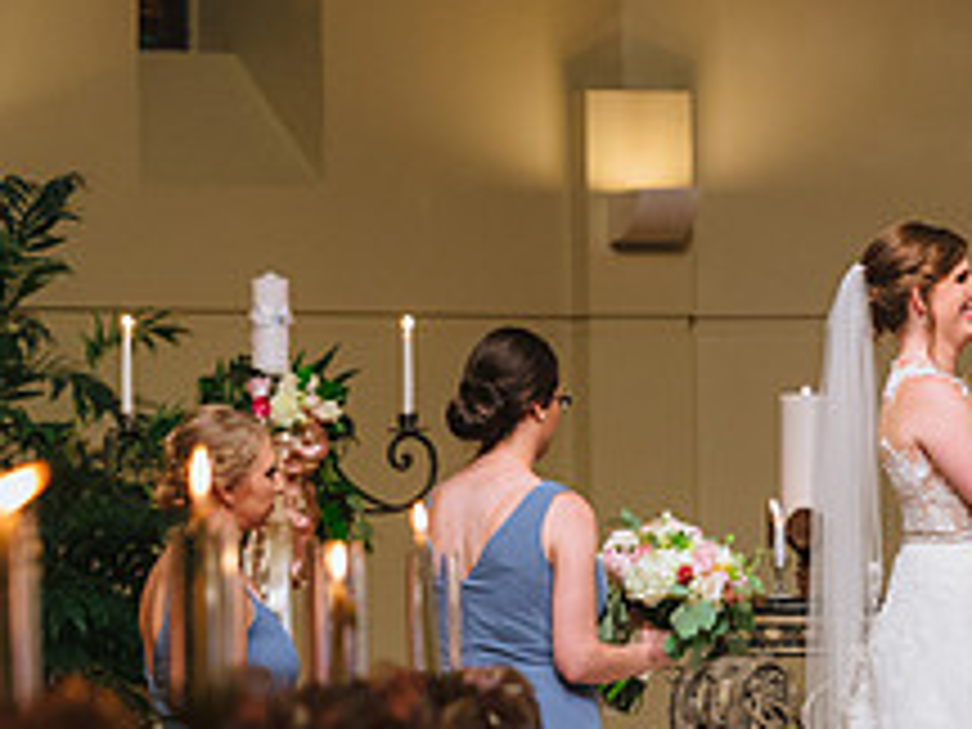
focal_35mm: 388
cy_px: 709
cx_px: 1210
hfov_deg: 5.1
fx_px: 10895
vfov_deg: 3.8
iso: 1600
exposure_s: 1/200
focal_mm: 150
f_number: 2.8
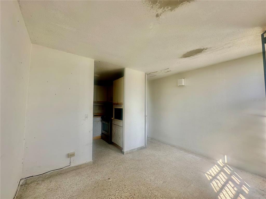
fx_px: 108
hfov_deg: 102.1
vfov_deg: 85.7
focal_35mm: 14
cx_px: 133
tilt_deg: +4.3
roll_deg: -1.4
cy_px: 100
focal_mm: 2.22
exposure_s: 1/139
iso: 40
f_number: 2.2
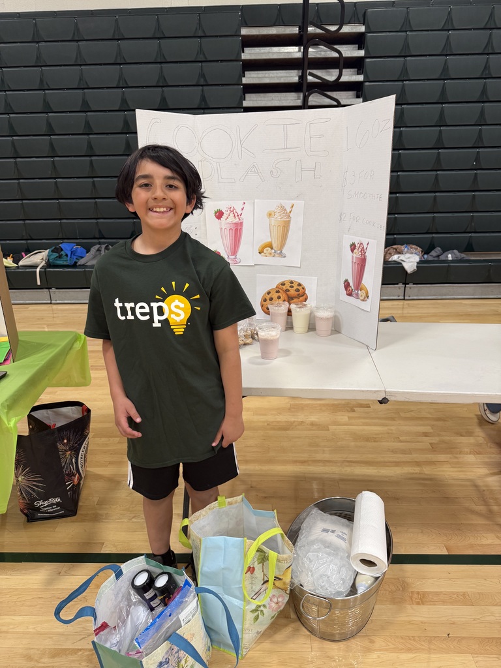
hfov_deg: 56.8
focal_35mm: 24
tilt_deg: -18.6
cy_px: 334
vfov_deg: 71.6
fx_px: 463
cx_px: 250
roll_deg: +0.2
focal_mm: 6.76
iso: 125
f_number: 1.78
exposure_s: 1/121
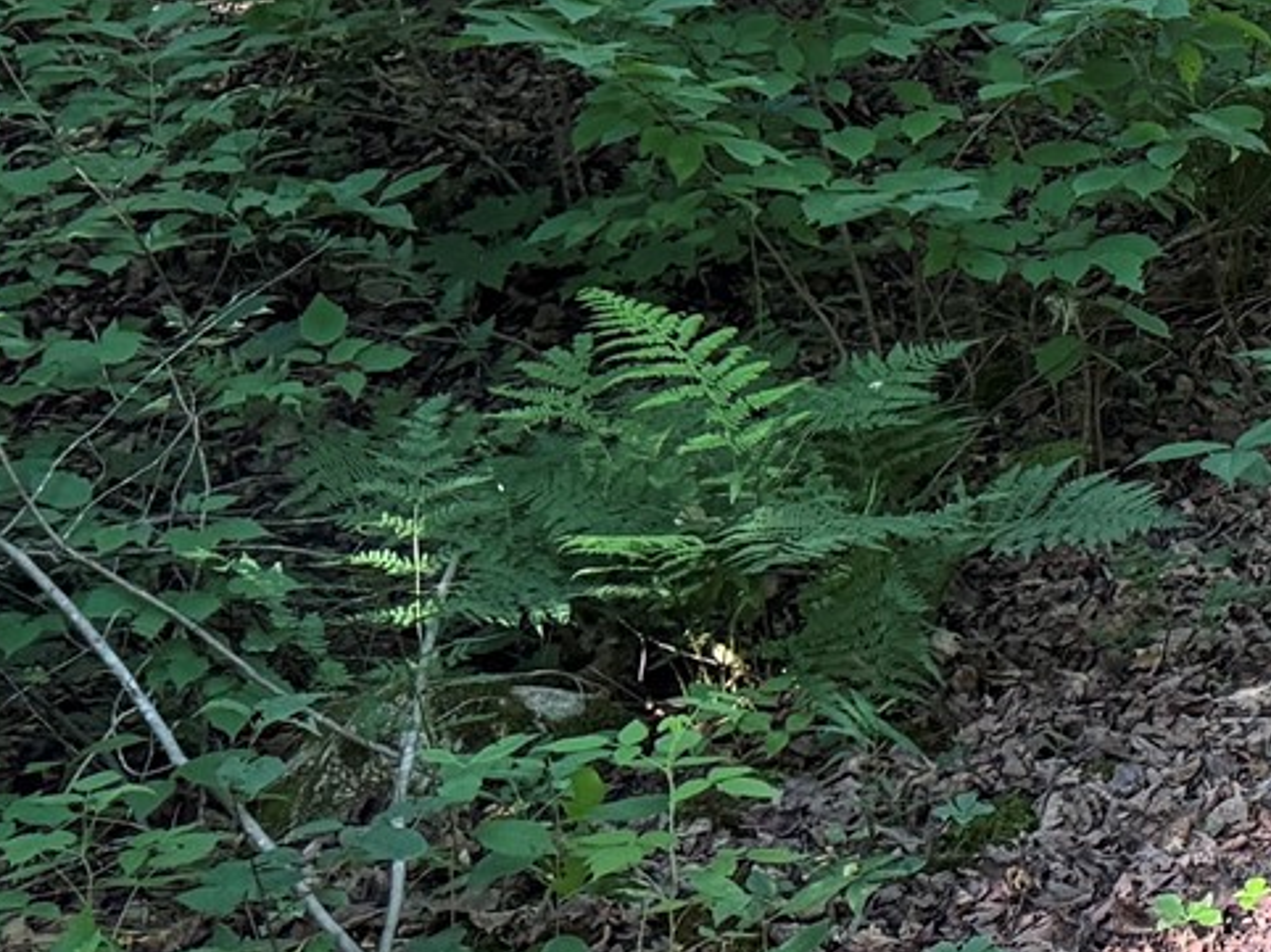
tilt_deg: -16.6
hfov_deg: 15.6
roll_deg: -0.6
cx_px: 2497
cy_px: -129
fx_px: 3743
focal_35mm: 102
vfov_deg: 14.1
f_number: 1.78
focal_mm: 6.76
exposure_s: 1/101
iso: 200
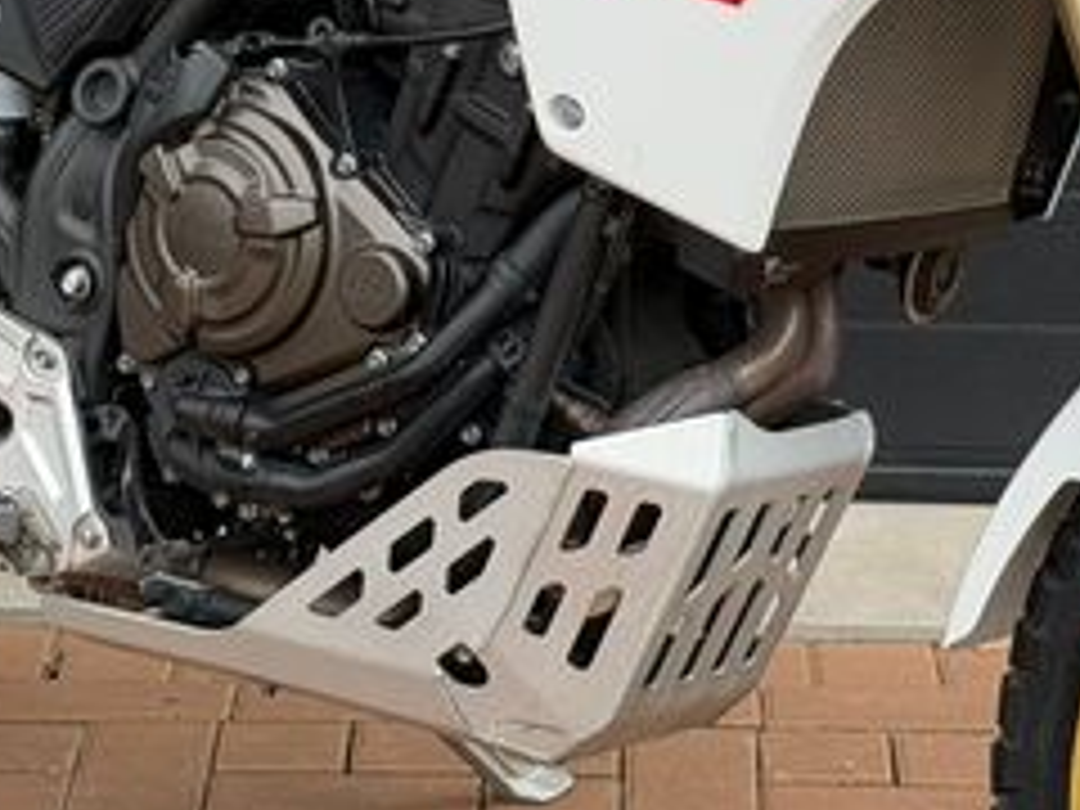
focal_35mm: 160
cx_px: 432
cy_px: 54
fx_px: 4992
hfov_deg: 12.3
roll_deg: -0.2
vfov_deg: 9.2
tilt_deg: -13.4
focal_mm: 6.76
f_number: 1.78
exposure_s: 1/1838
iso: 80
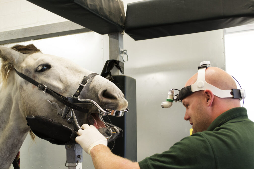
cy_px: 84
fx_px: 402
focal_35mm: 57
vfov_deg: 23.8
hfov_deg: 35.0
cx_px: 127
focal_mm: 38
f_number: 5
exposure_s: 1/25
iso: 800
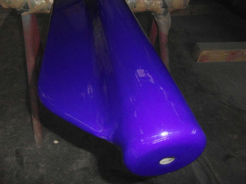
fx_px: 171
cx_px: 123
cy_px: 92
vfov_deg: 56.8
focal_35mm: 24
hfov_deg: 71.6
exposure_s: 1/30
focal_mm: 4
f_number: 7.3
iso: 640
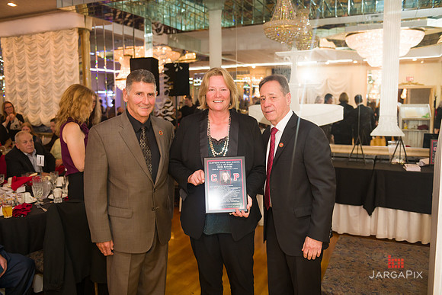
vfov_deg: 42.3
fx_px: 381
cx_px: 221
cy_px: 148
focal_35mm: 31
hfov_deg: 60.3
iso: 1000
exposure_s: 1/125
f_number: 3.2
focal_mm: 31
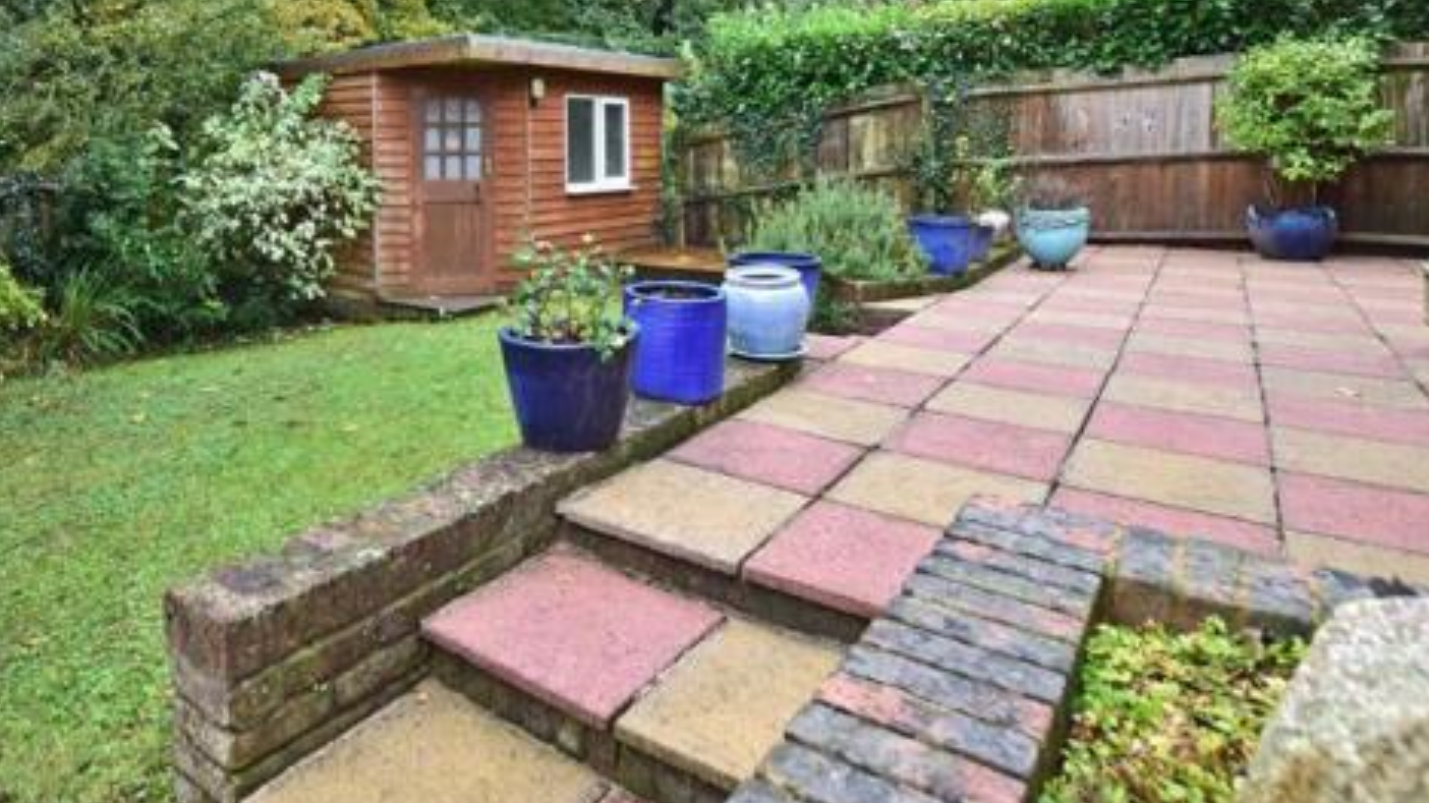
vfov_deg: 48.6
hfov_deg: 79.1
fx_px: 833
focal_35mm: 22
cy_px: 163
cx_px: 504
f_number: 5.6
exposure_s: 1/50
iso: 200
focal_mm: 10
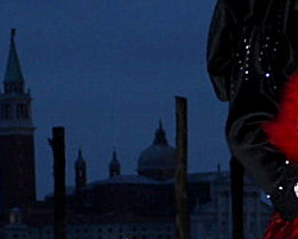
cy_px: 303
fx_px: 1579
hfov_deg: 10.7
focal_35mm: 179
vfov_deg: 8.5
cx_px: 312
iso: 100
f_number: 3.9
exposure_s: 1/30
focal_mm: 18
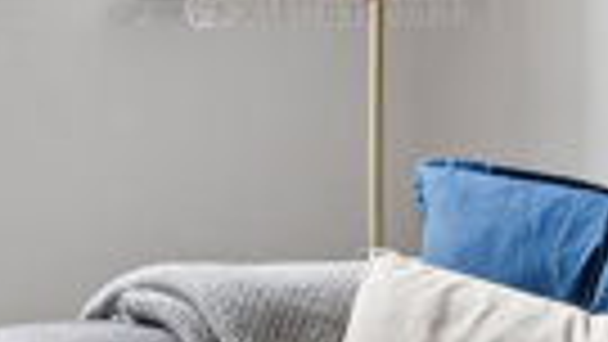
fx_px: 4789
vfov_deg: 4.1
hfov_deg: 7.3
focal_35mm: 297
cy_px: -65
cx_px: 252
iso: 125
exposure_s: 1/40
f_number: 7.1
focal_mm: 48
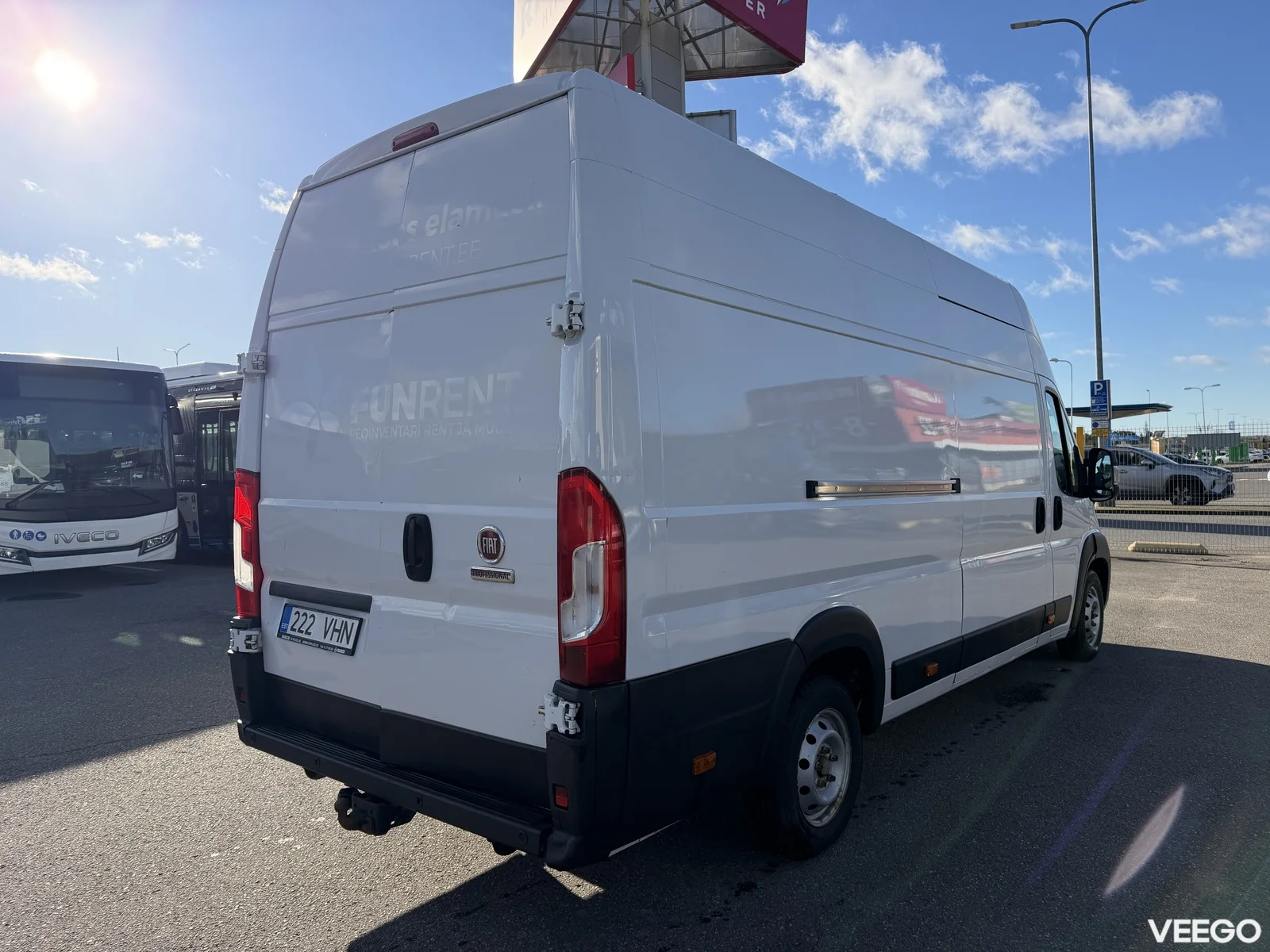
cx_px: 635
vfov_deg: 56.8
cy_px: 476
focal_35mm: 24
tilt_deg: -2.1
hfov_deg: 71.6
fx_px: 881
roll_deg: +1.2
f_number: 1.78
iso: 100
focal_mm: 6.76
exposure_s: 1/4405
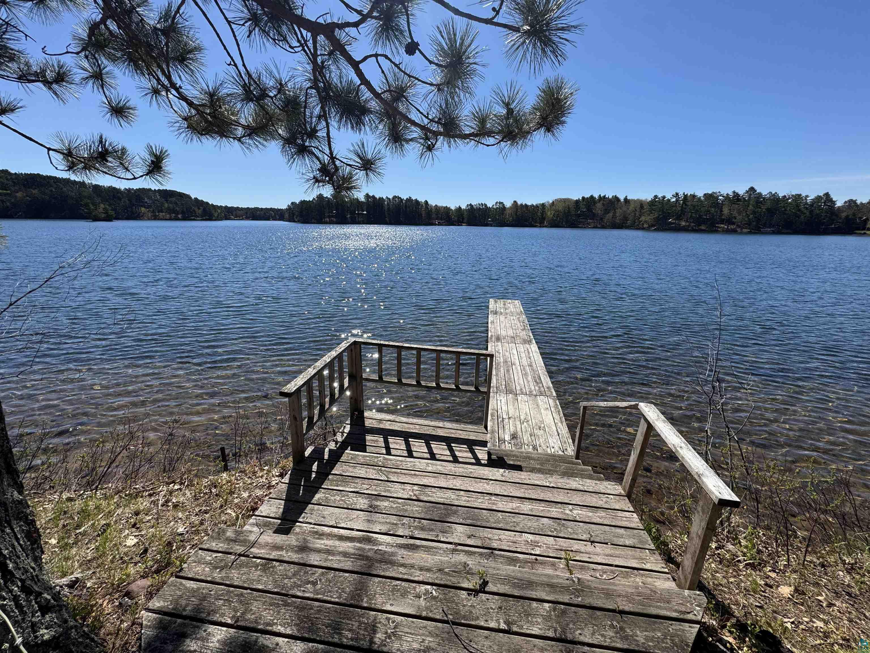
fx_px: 352
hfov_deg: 102.1
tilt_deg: -17.8
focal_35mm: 14
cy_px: 326
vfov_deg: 85.7
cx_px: 435
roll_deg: -1.3
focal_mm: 2.22
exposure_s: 1/1880
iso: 40
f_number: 2.2
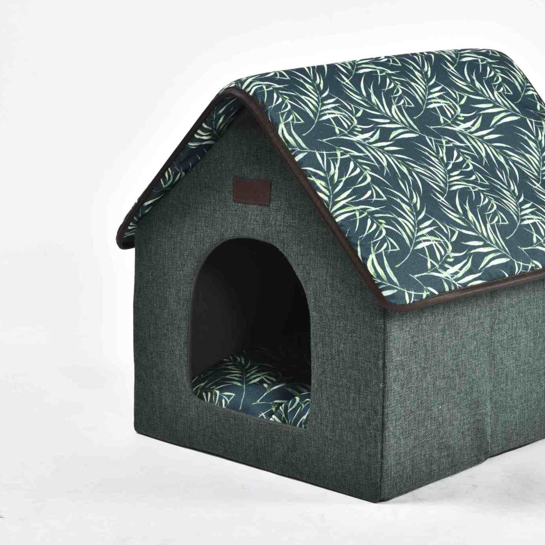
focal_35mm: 94
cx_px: 331
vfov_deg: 18.5
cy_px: 272
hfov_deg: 18.5
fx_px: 1674
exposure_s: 1/125
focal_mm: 70
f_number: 10
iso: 320
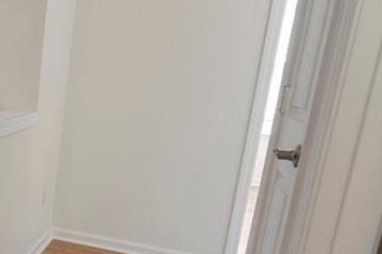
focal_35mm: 46
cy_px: 176
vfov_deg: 29.0
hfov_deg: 31.4
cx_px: -131
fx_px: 488
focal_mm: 16
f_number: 8
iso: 1250
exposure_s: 1/20
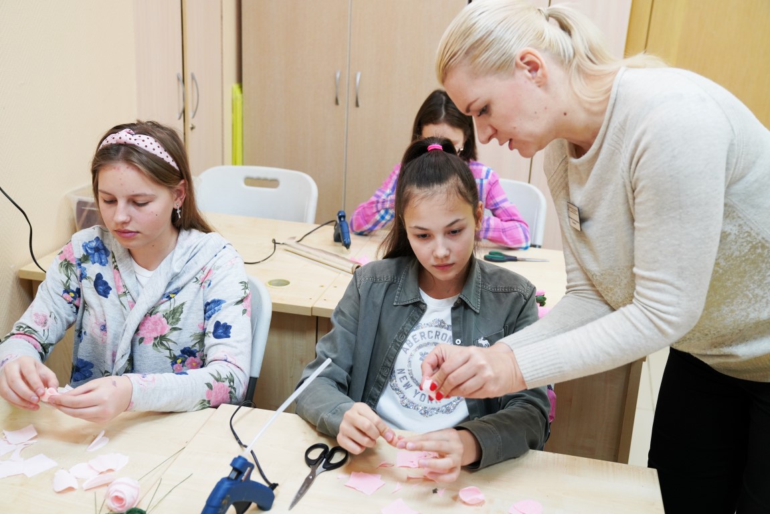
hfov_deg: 47.4
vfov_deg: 32.6
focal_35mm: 41
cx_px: 385
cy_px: 257
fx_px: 877
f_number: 4
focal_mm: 41
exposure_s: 1/160
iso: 1600
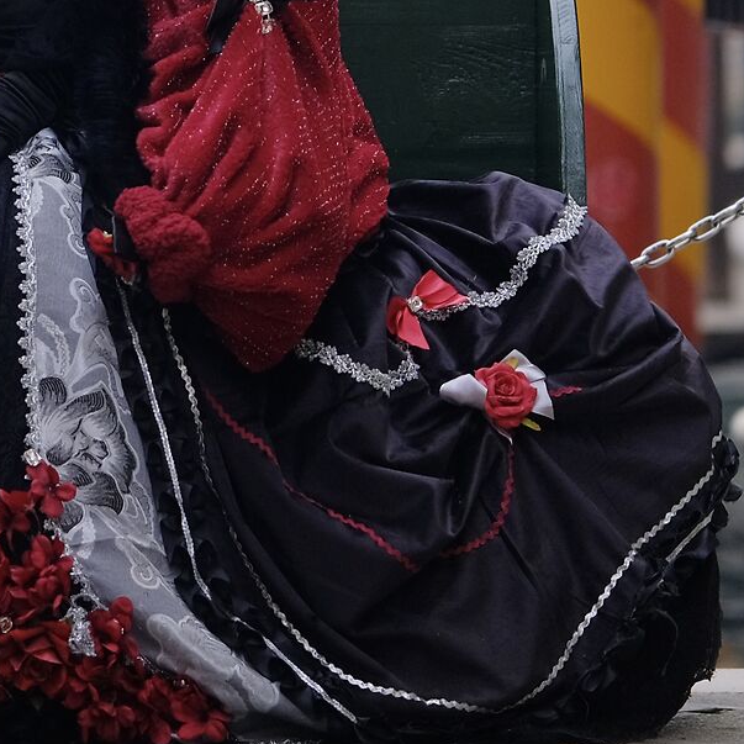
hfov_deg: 4.6
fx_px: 9289
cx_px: -153
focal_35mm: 382
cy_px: -139
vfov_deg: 4.6
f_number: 1.2
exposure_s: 1/3500
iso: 160
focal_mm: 75
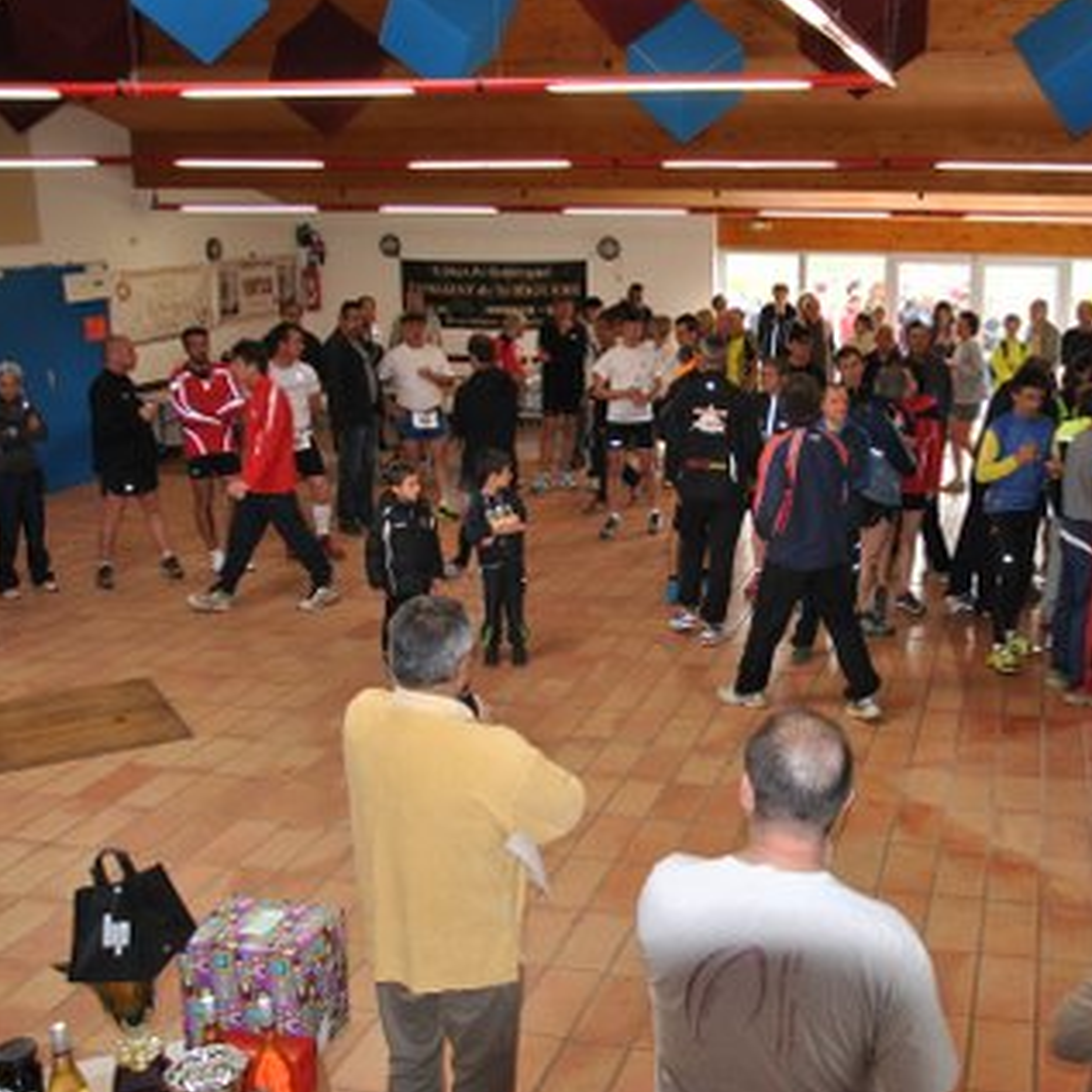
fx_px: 1451
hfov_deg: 40.5
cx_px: 765
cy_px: 544
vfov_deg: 41.3
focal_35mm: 41
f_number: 3.8
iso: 200
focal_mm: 21
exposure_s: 1/60
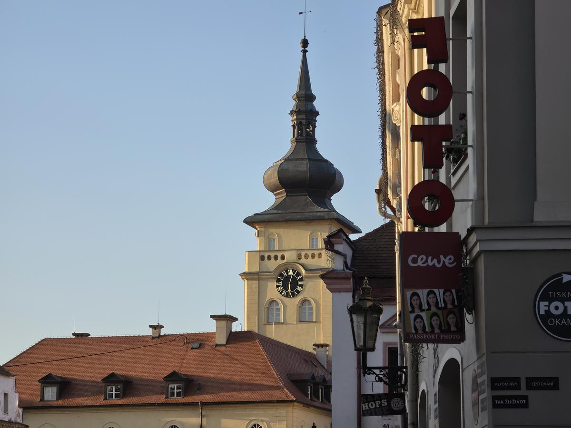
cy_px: 214
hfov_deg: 17.1
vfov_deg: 12.9
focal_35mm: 115
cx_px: 286
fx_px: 1897
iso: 25
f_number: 2.9
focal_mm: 18.6
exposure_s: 1/406
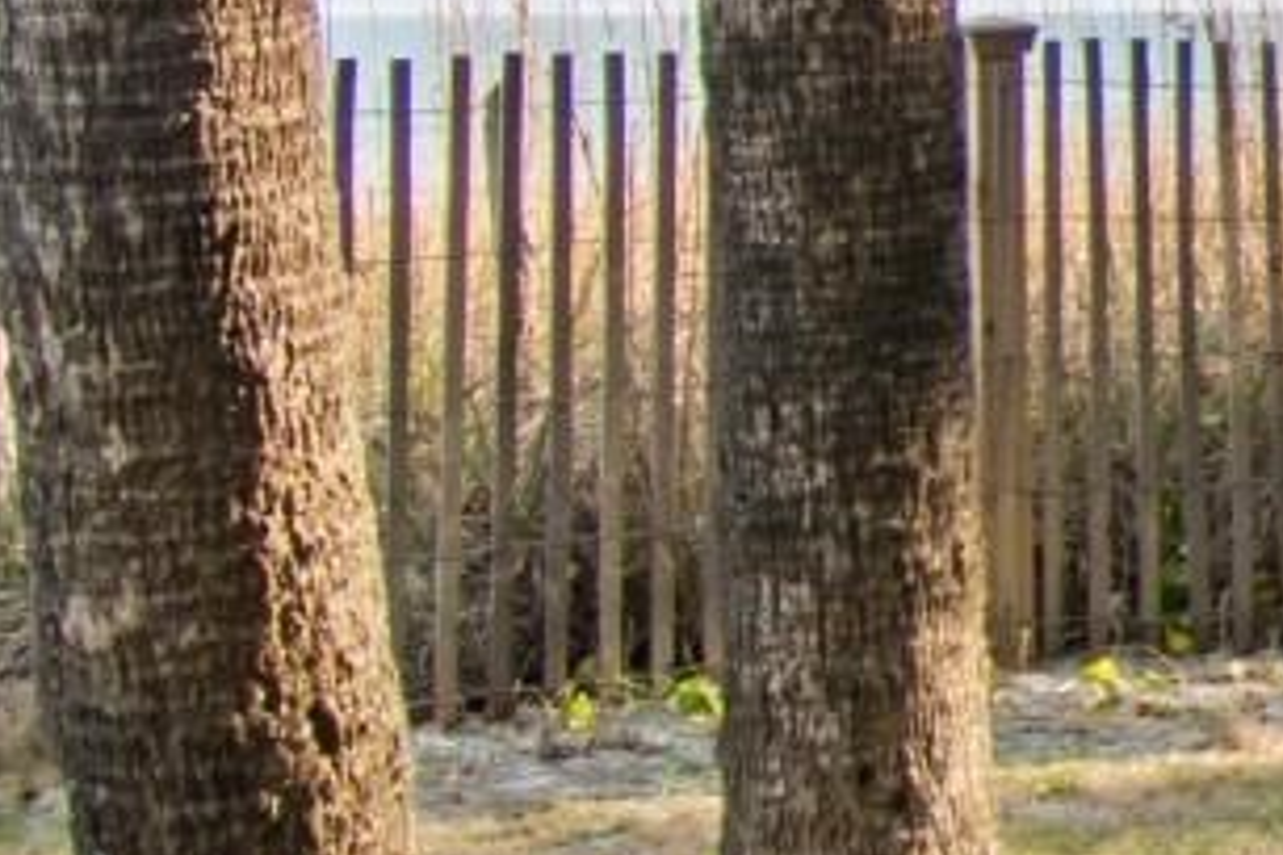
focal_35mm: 148
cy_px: -109
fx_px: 5274
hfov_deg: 11.0
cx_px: 3388
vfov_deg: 9.2
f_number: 5.3
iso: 100
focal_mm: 14
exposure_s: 1/125
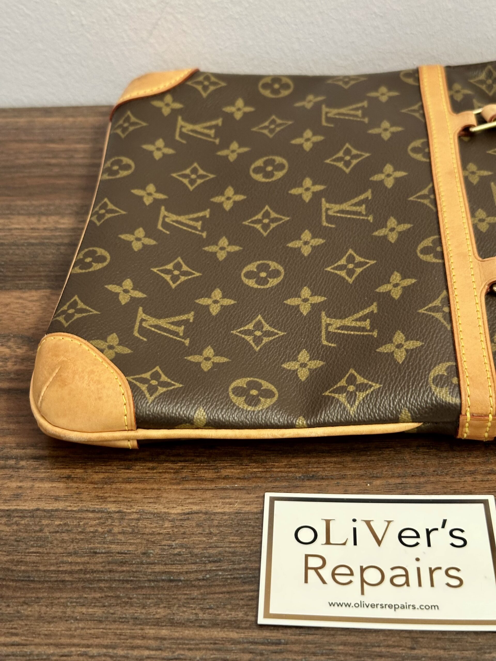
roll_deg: +2.5
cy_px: 330
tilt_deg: -42.7
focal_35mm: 48
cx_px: 248
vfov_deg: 39.7
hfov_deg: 30.3
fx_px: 917
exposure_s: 1/50
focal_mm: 6.86
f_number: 1.78
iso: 200
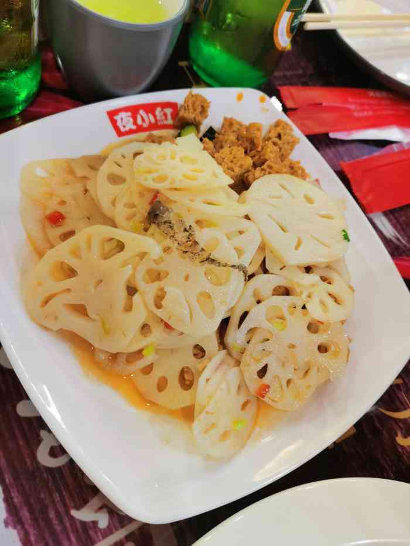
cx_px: 205
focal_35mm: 27
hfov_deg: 51.4
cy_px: 273
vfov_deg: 65.3
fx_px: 426
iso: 160
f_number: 1.8
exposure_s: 1/60.2
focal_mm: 5.58
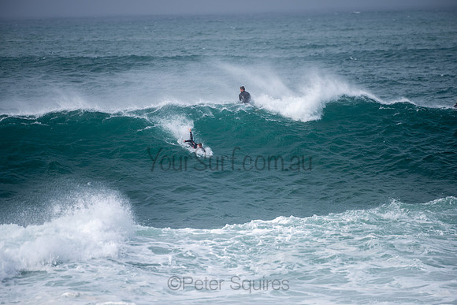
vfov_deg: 2.6
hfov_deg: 3.8
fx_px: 6838
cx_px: 228
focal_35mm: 539
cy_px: 152
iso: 64
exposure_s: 1/400
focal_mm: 500
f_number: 5.6
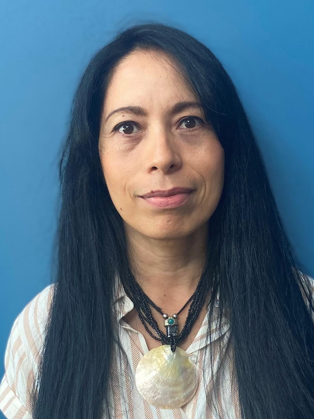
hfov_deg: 53.0
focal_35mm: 26
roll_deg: +2.9
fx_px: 315
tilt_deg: -9.0
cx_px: 157
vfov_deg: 67.3
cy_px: 210
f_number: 1.8
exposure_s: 1/60
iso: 125
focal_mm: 4.25
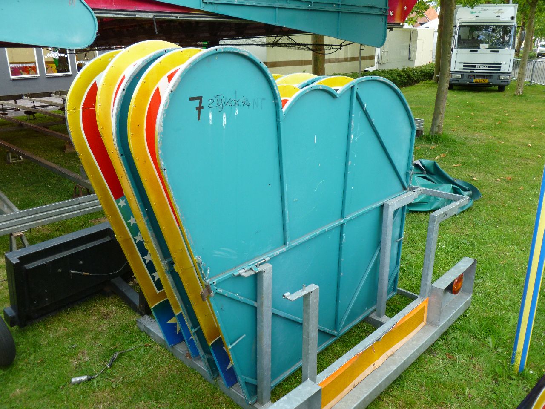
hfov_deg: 63.4
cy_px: 204
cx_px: 272
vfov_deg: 49.7
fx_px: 441
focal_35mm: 28
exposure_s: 1/60
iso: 100
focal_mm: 5
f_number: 3.3
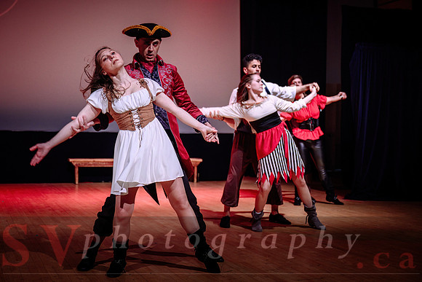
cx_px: 206
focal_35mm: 57
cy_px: 141
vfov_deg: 23.6
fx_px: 673
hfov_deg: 34.8
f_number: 2.8
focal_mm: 52
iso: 1600
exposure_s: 1/250
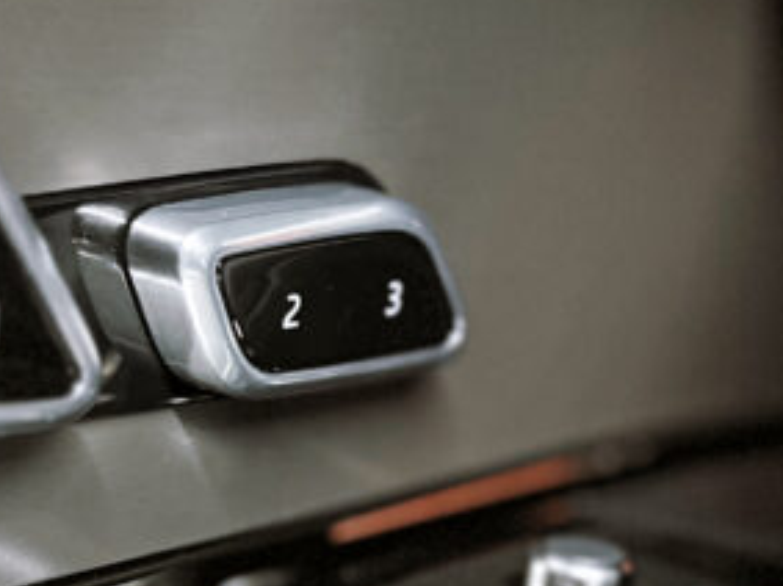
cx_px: 360
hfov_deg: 20.9
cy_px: 467
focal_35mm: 94
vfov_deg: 15.6
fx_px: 2125
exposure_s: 1/55
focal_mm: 5.7
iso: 500
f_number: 1.5
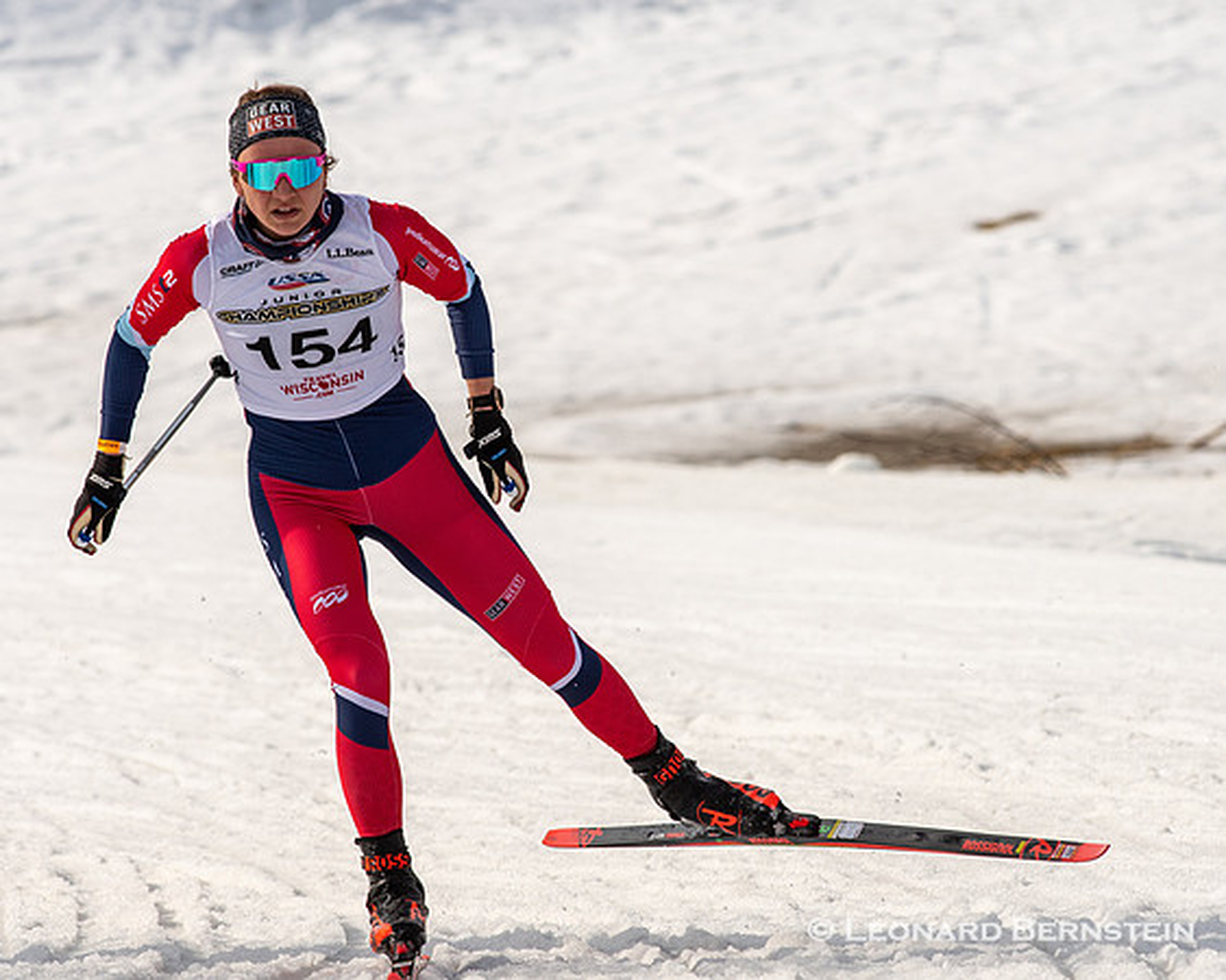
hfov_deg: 3.8
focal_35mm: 507
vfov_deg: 3.1
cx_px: 611
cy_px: 490
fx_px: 18383
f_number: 8
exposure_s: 1/2000
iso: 400
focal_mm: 300
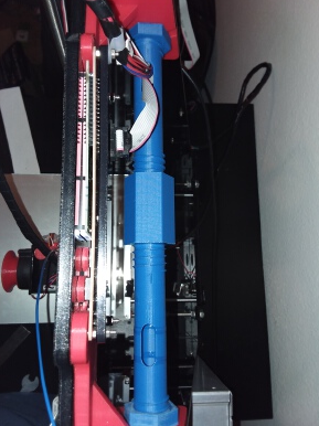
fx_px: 344
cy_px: 207
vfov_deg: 63.5
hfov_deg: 49.7
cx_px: 164
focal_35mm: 28
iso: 50
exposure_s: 1/40
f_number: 1.9
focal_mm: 2.91
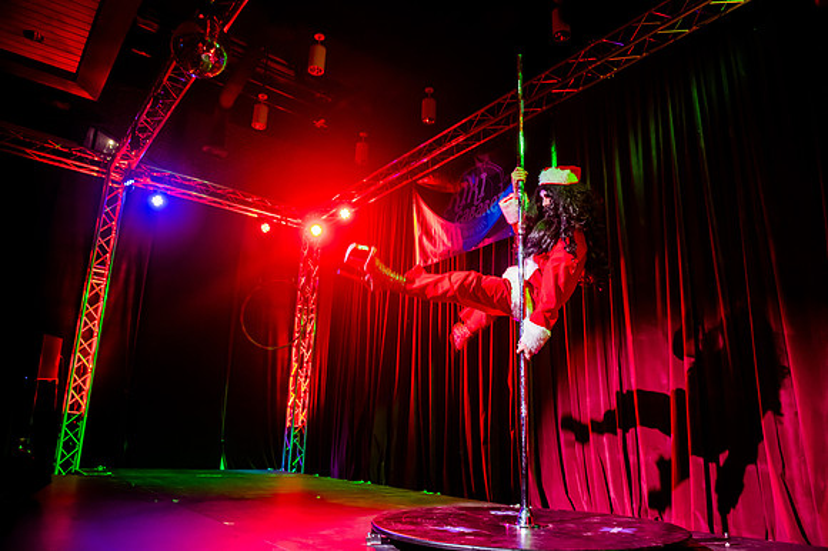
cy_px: 275
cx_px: 414
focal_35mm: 25
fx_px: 571
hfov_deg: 71.9
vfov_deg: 51.5
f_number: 2.8
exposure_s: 1/125
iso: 5000
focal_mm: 24
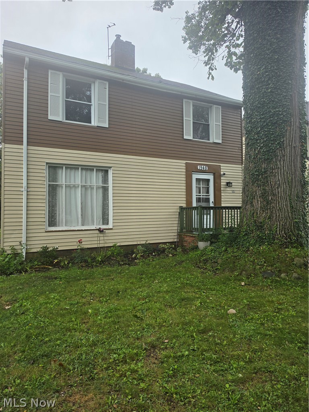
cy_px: 206
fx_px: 274
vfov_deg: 73.9
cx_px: 154
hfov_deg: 58.9
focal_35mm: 23
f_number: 1.4
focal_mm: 6.5
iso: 64
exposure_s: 1/3273
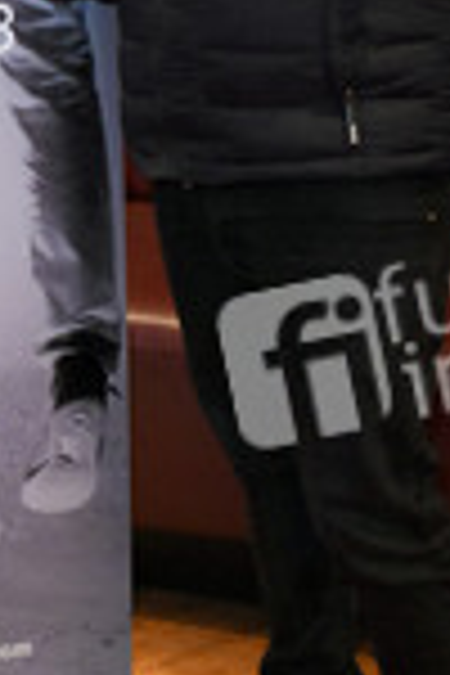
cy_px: 117
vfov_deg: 20.9
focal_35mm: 96
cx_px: 40
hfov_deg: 14.1
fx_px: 1800
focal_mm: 24
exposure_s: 1/60
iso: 4000
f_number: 6.3
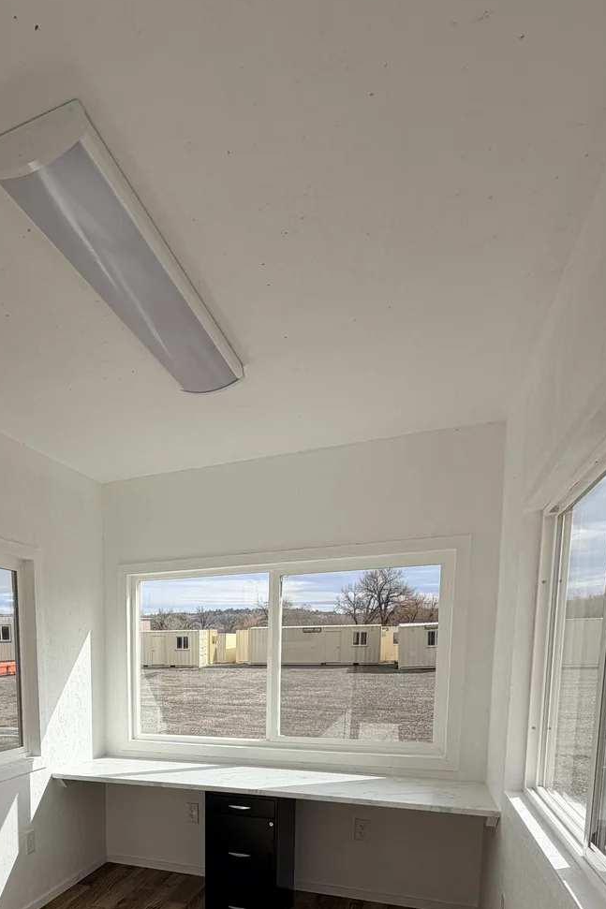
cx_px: 131
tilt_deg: -8.2
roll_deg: +1.5
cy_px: 735
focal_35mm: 24
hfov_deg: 50.3
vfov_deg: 66.5
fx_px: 606
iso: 25
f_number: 2.2
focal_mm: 2.22
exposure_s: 1/770
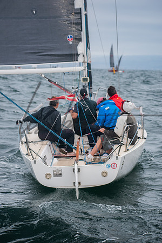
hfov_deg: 10.6
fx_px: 871
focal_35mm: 129
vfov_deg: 15.9
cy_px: 122
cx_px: 81
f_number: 5.6
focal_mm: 86
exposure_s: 1/500
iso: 400
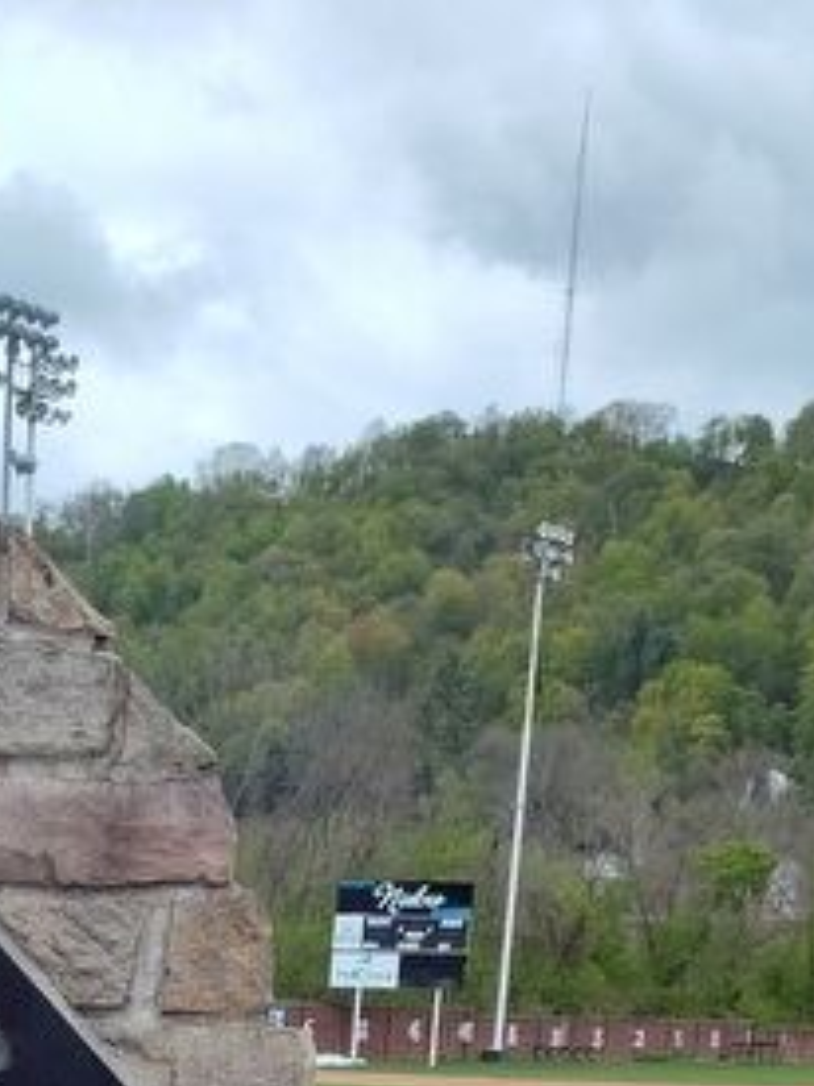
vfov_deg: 23.7
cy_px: 1576
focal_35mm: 67
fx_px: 2102
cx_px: -107
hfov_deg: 20.7
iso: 100
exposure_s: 1/577
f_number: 1.8
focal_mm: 5.56
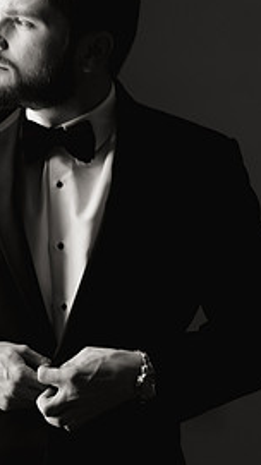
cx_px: 62
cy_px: 239
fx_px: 1825
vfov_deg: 14.5
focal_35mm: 148
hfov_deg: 8.2
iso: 800
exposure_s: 1/160
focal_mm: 85
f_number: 2.2
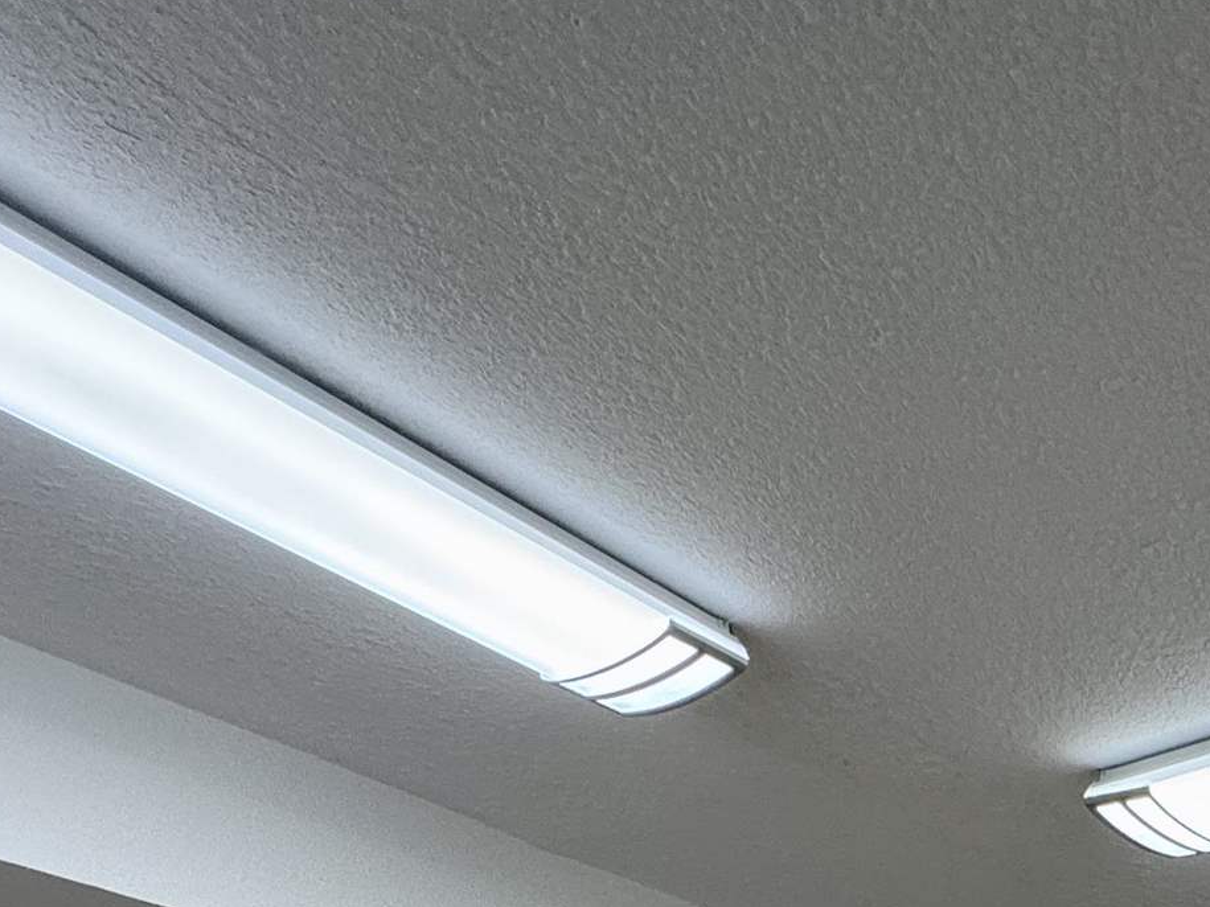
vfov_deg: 23.3
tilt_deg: +2.2
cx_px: 1194
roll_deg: -0.9
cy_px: 1441
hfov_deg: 36.6
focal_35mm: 47
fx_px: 1643
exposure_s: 1/120
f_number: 2.2
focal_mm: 2.22
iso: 100
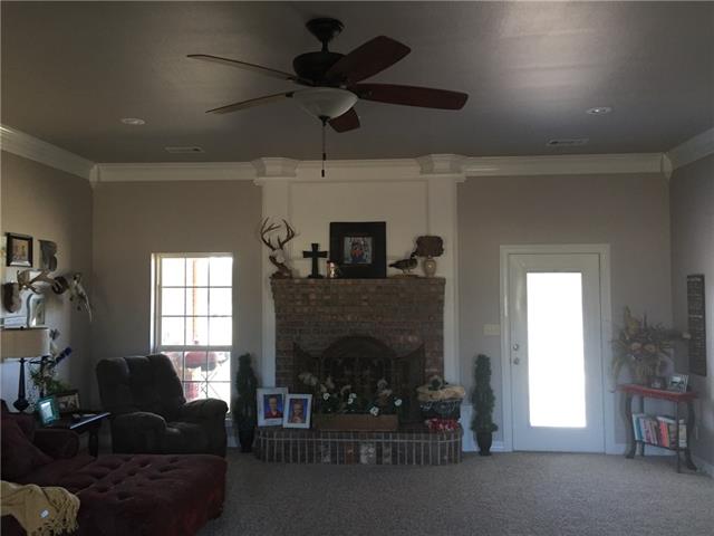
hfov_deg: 61.7
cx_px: 357
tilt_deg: +3.0
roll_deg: -0.1
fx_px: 598
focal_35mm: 29
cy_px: 268
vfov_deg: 48.2
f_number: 2.2
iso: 50
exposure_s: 1/30
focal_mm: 4.15
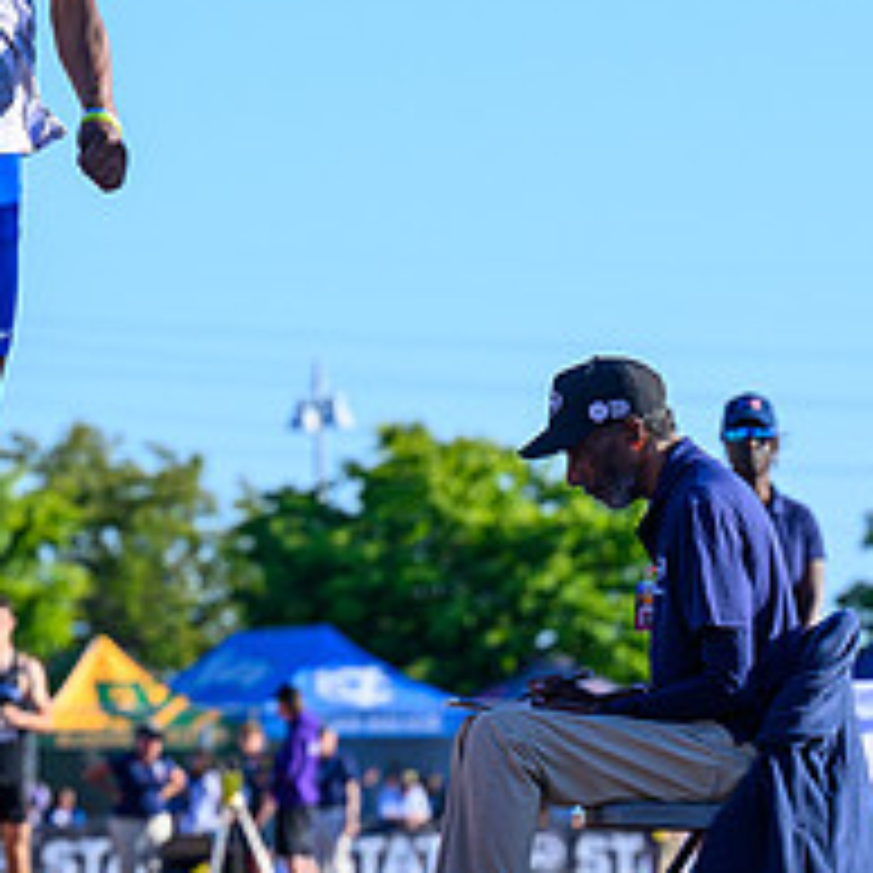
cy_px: 506
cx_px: -54
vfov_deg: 4.8
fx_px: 10471
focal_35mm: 367
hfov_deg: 4.8
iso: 160
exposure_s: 1/1250
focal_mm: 115
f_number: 4
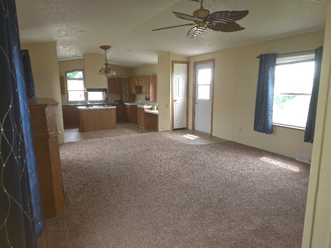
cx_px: 166
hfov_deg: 73.9
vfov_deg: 58.9
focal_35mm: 23
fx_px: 220
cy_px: 124
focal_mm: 6.3
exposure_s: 1/60
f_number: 1.7
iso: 80
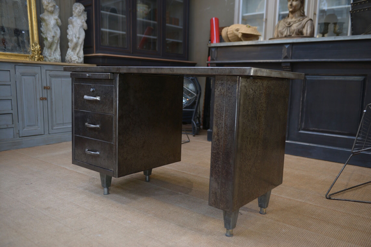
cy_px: 124
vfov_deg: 41.1
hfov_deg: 58.7
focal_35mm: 32
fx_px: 330
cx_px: 186
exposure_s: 1/50
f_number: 3.2
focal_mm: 32
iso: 320
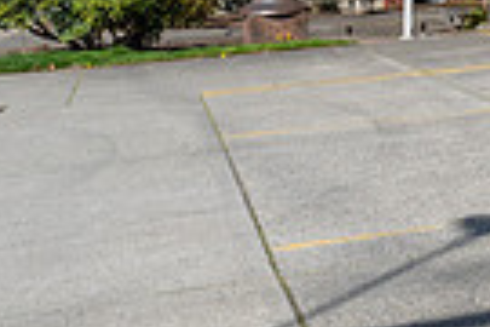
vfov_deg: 12.7
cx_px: 995
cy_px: -154
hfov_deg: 15.6
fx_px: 1402
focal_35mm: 103
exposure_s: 1/100
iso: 140
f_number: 20
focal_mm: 24
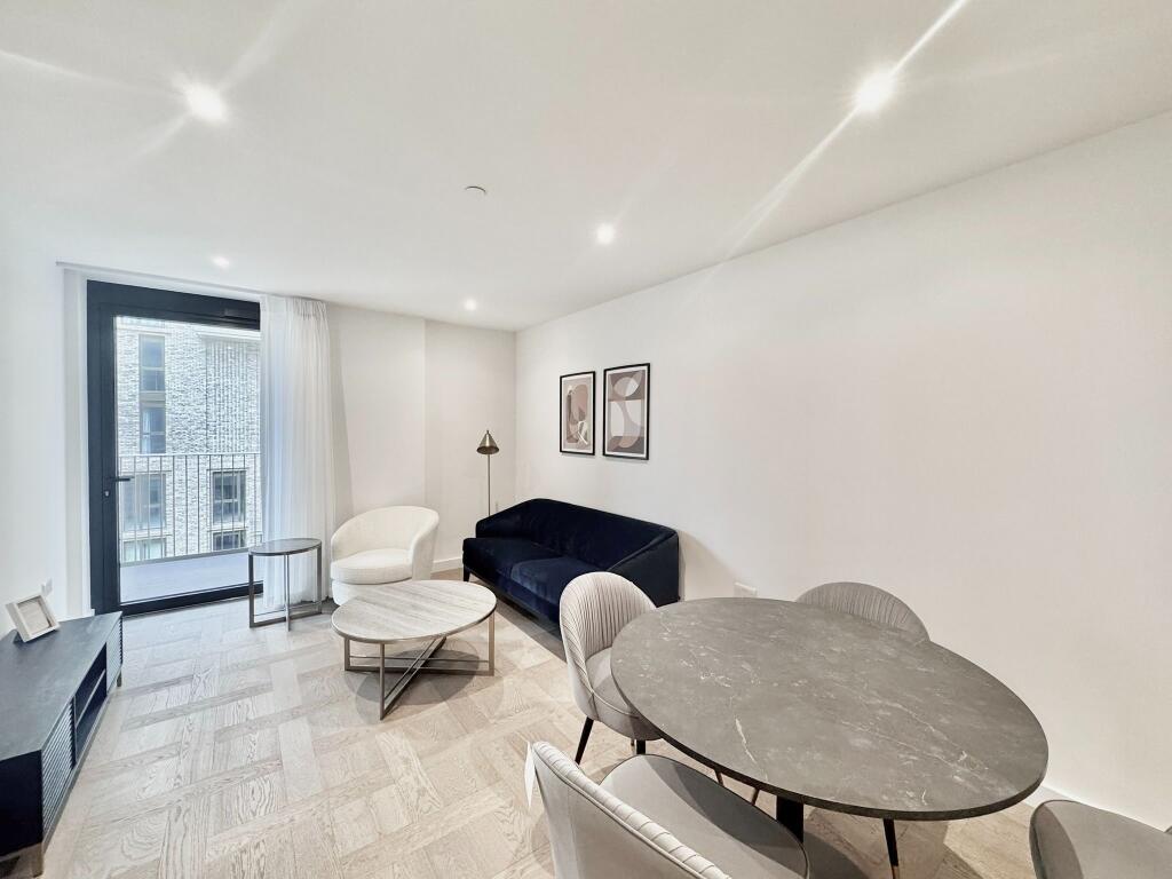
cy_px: 440
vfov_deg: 85.7
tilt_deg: -1.1
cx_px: 586
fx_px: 474
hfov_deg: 102.1
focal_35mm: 14
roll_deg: -0.5
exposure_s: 1/100
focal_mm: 2.22
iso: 250
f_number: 2.2
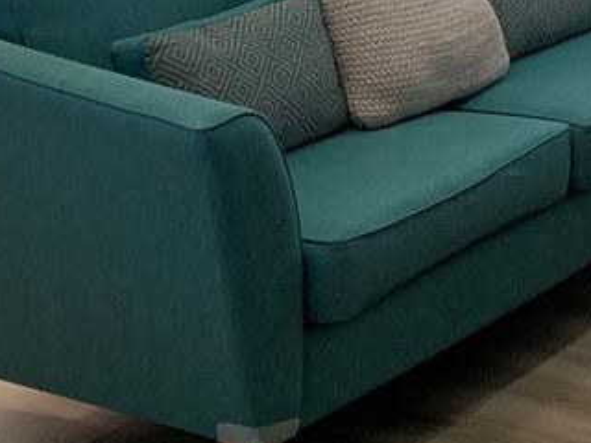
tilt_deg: -4.3
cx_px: 717
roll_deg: +0.0
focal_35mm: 117
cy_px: -349
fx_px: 1998
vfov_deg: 11.7
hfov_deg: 16.1
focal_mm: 4.25
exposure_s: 1/100
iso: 80
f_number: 1.8
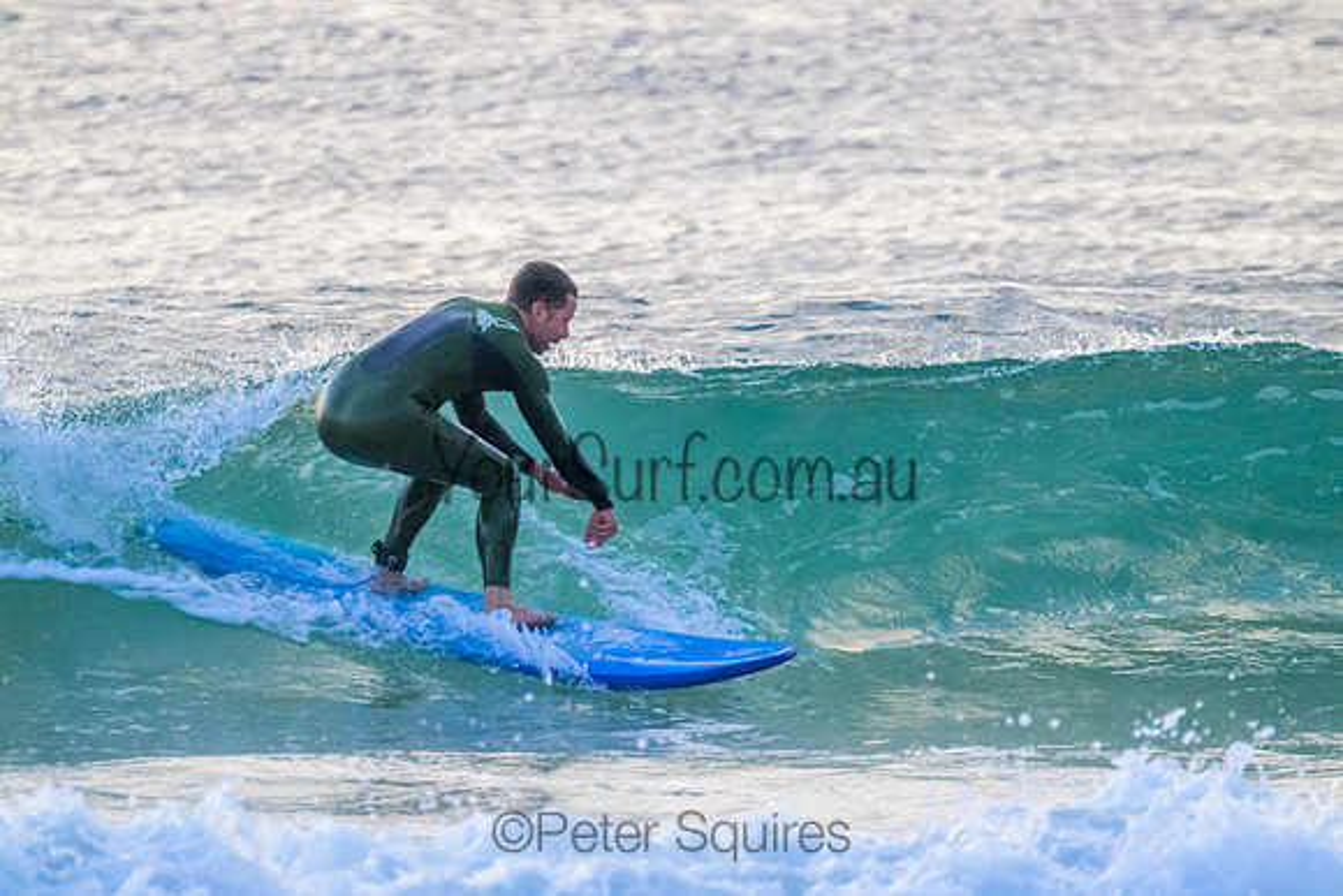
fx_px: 29850
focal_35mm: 800
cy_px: 448
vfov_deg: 1.7
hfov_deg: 2.6
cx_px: 672
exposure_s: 1/1250
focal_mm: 800
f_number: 11
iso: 6400
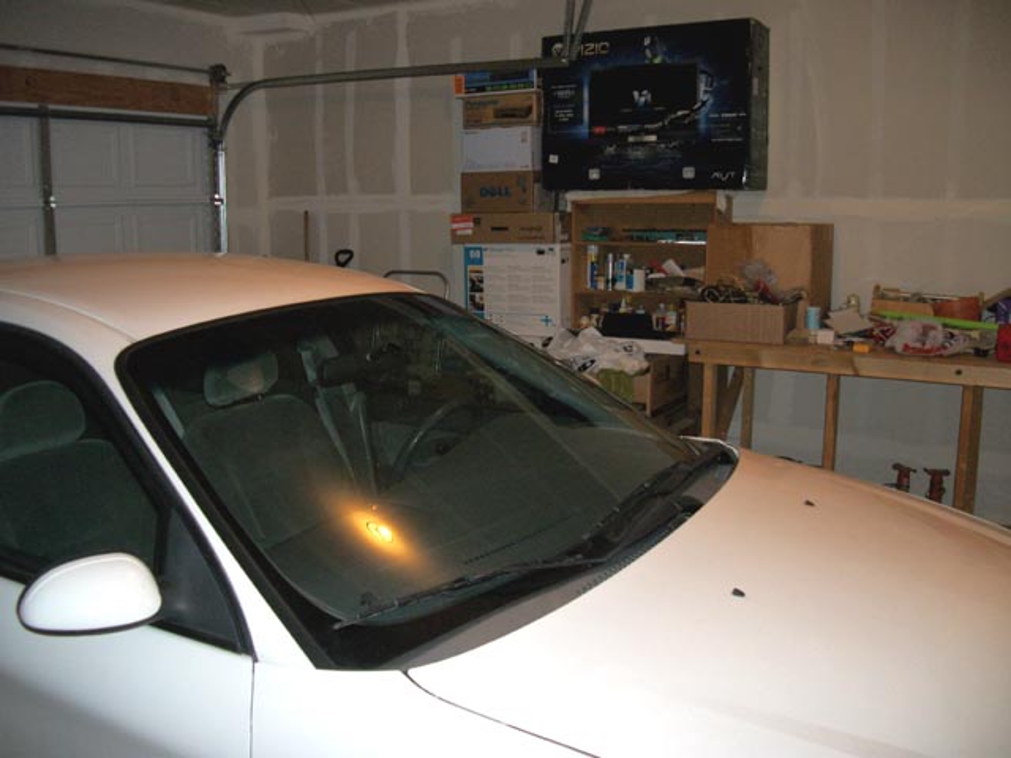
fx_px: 935
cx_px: 506
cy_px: 379
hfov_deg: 56.8
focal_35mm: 32
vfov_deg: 44.2
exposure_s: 1/30
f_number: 2.9
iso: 160
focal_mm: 5.7
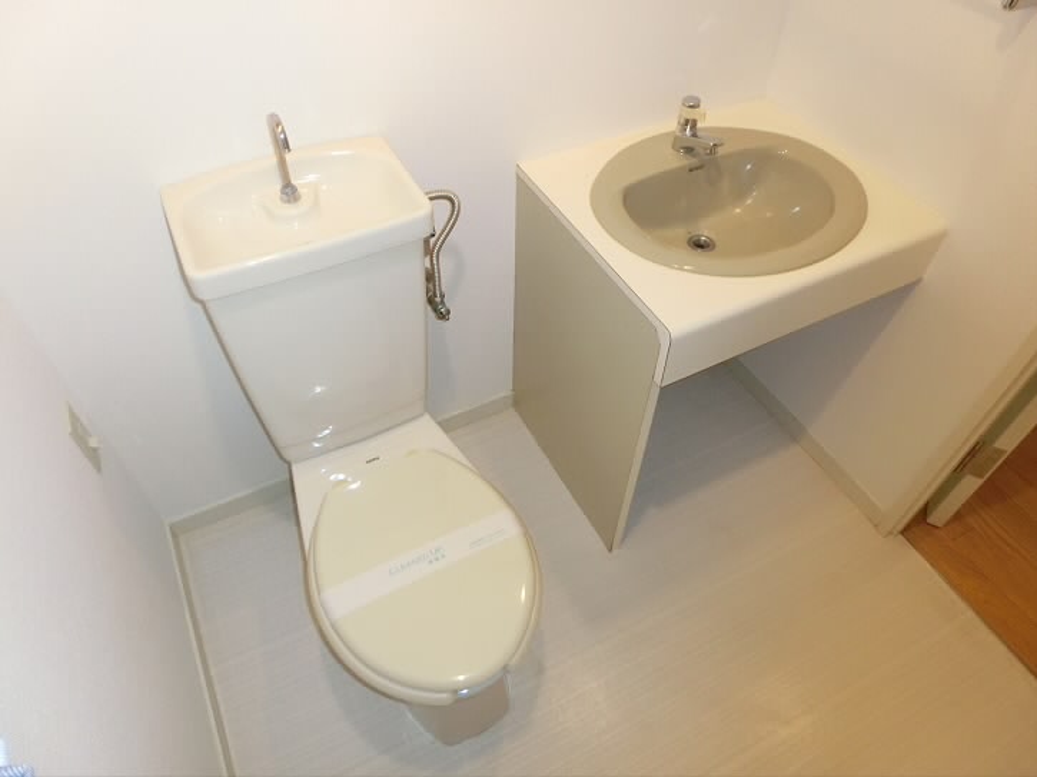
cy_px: 388
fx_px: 719
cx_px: 518
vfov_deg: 56.8
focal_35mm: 24
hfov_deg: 71.6
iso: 400
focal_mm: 4.24
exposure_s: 1/60
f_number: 3
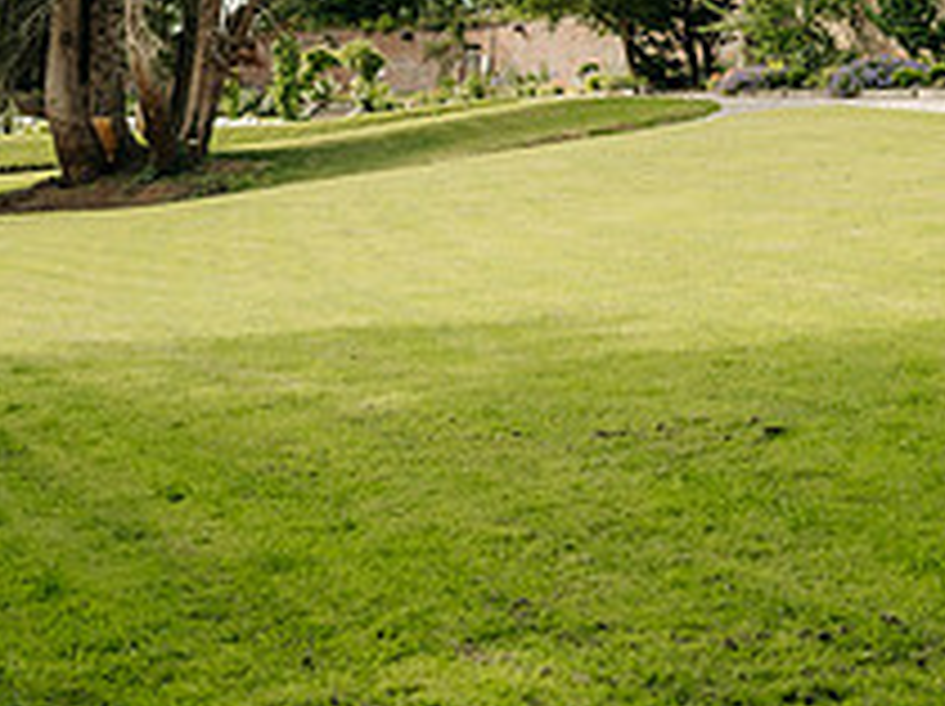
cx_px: 932
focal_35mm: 93
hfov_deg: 20.5
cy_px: -16
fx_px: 2536
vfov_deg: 15.5
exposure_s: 1/4000
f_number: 2
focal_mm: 35
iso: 100
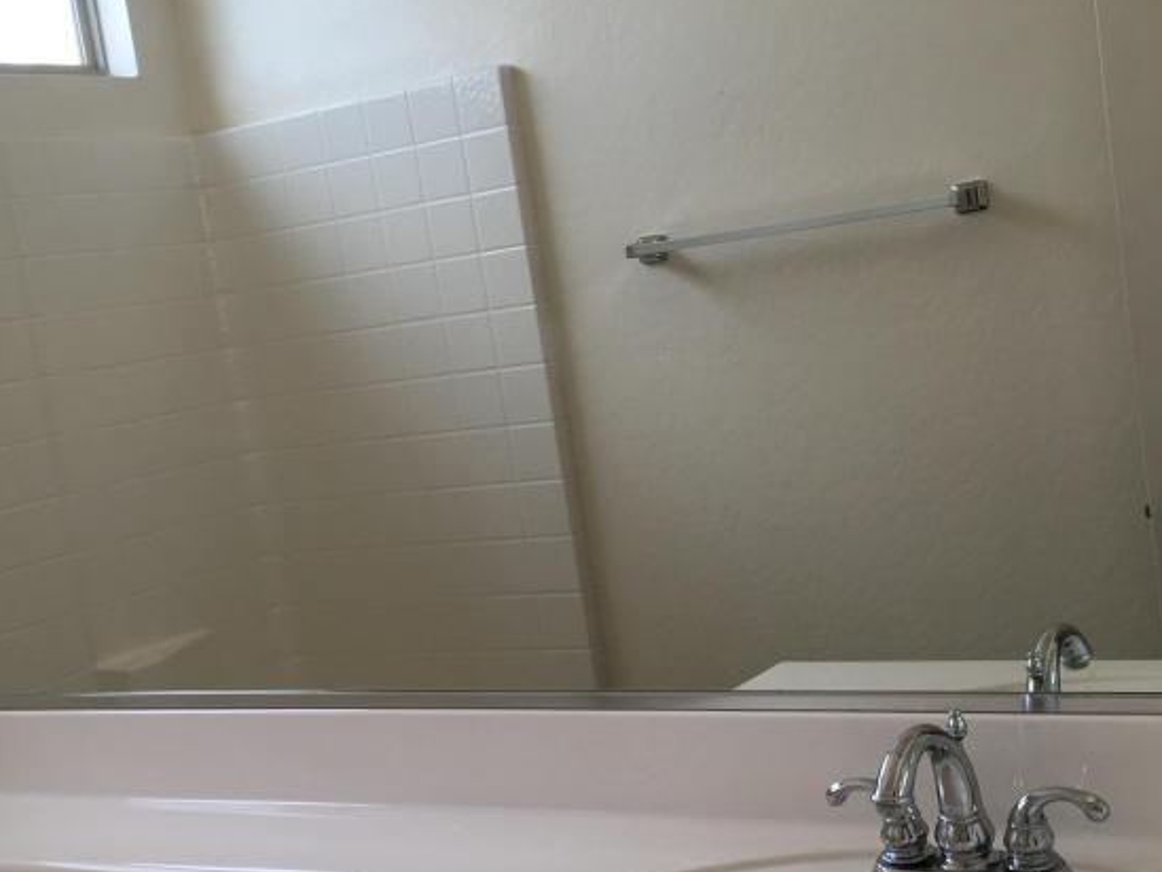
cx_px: 604
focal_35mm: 54
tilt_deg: -7.6
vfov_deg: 27.0
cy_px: 530
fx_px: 1813
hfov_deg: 35.5
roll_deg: +7.7
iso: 32
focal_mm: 4.15
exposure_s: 1/120
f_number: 2.2
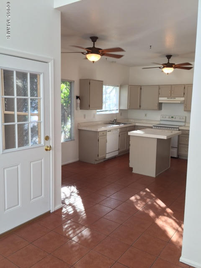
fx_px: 225
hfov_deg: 48.2
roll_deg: -0.9
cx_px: 100
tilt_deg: -6.1
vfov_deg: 61.7
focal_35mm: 29
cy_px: 134
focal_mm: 4.15
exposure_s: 1/40
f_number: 2.2
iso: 32
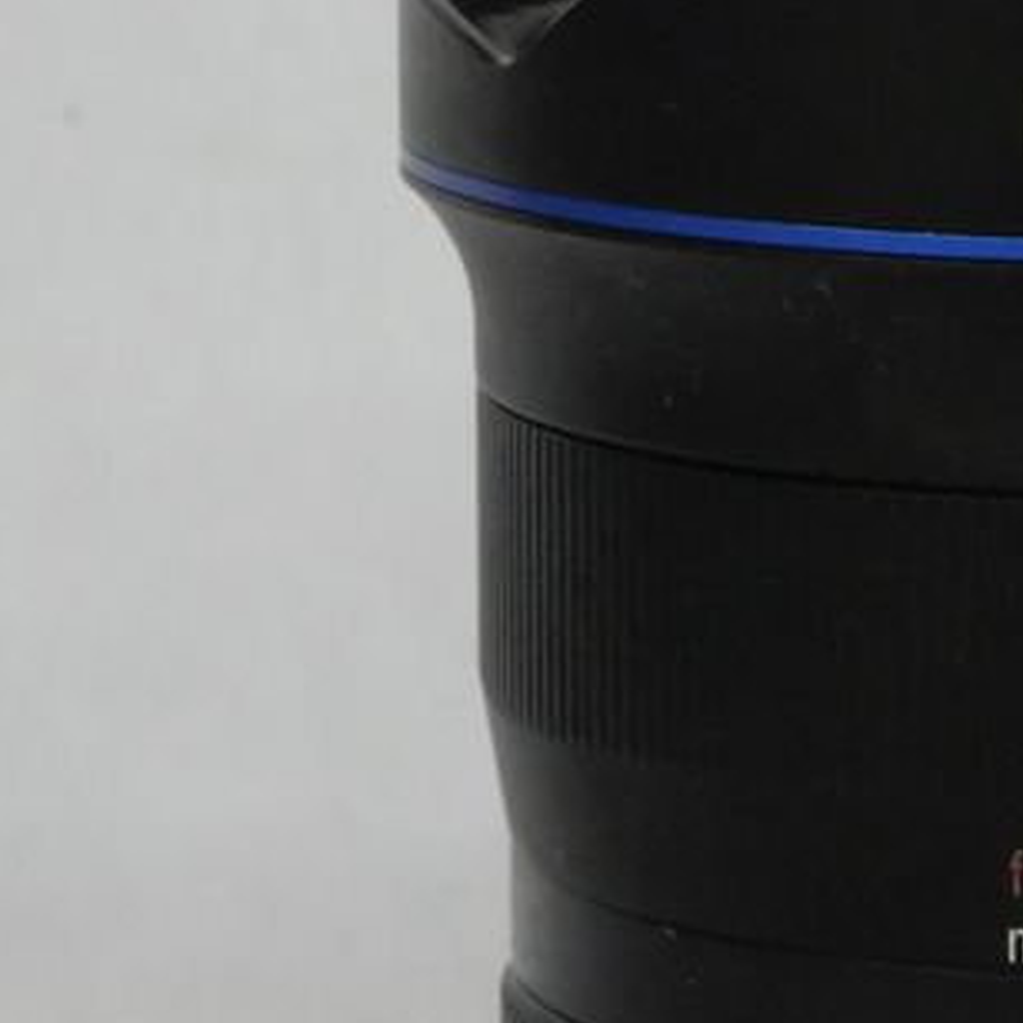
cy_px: 776
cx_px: 1236
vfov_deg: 7.9
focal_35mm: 221
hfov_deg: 7.8
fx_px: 7389
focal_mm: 32
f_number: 11
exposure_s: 1/80
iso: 3200
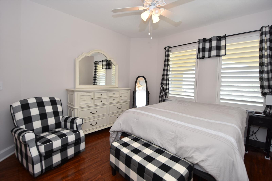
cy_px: 90
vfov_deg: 77.3
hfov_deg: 100.4
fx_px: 113
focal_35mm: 15
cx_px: 136
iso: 250
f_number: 4
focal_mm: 10
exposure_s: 1/60
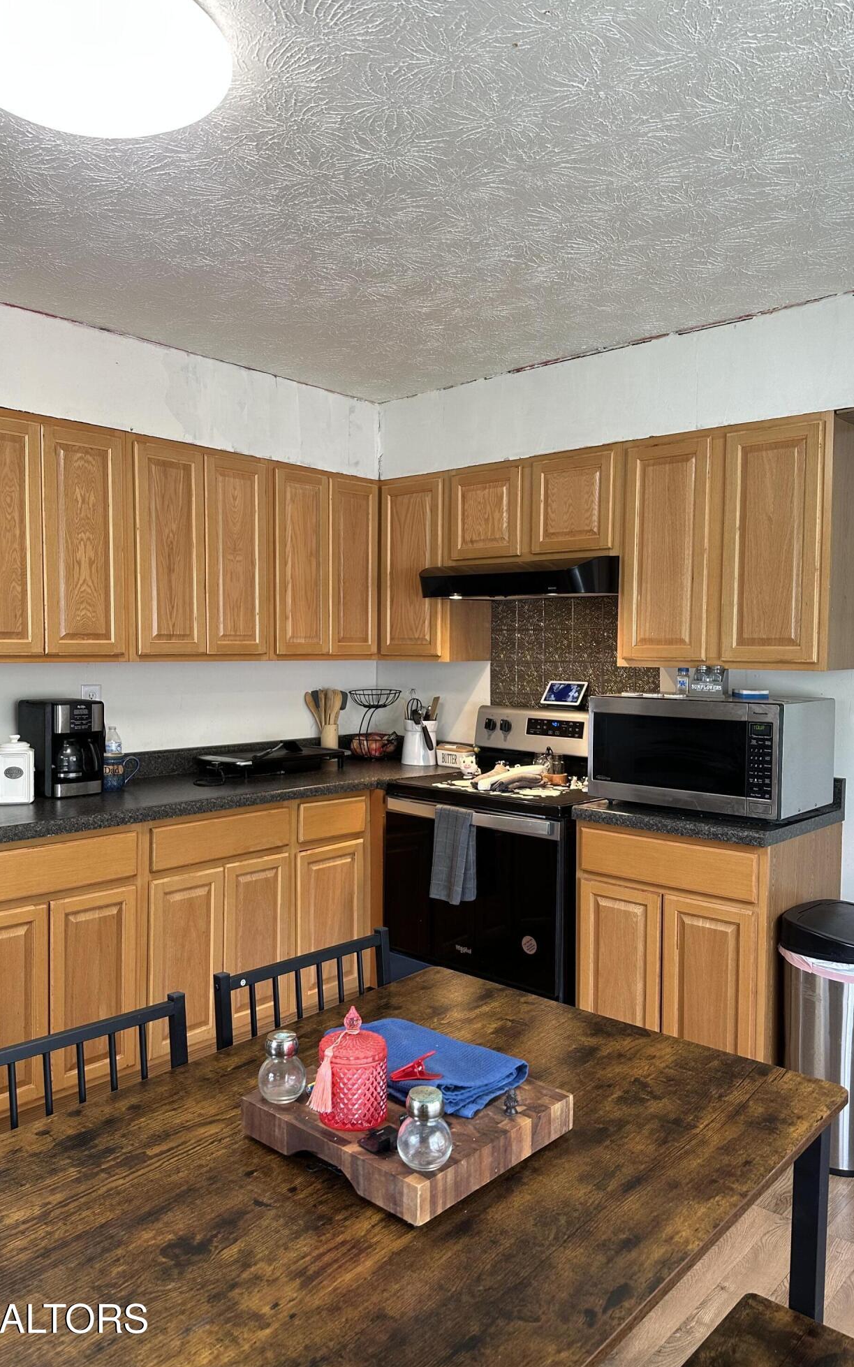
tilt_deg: -2.1
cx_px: 376
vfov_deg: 70.4
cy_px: 685
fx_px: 968
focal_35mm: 26
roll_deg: -0.8
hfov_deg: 47.5
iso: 125
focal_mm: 6.86
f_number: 1.78
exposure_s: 1/60
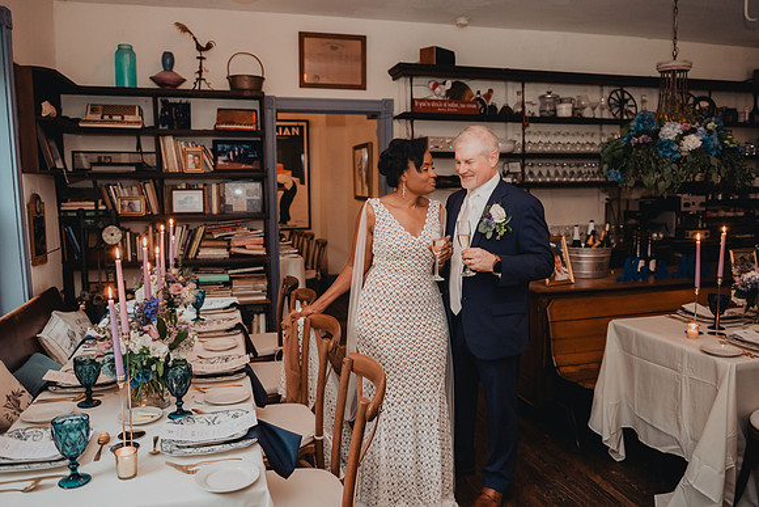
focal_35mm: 27
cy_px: 246
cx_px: 376
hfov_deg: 68.3
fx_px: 560
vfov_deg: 48.7
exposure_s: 1/100
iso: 2000
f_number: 2.8
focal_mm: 24
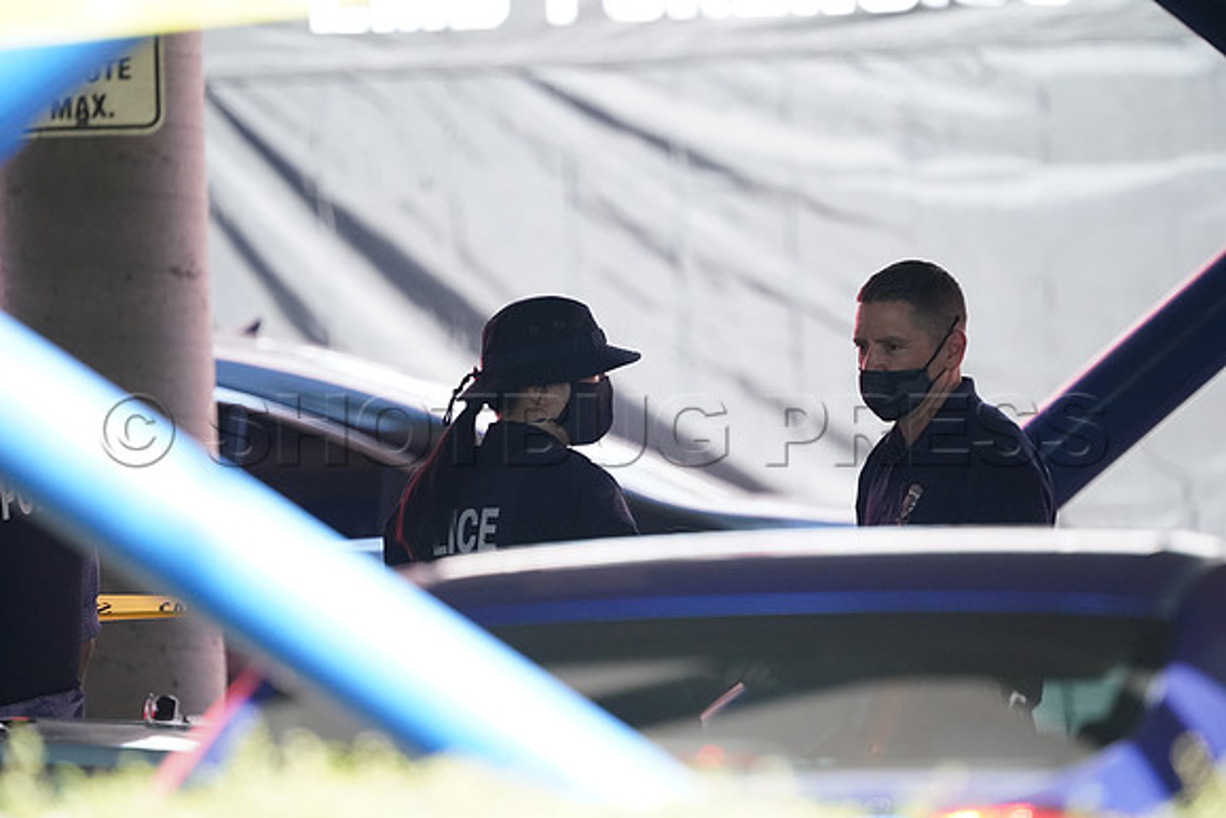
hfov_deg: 2.5
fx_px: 28612
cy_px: 409
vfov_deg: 1.6
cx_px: 613
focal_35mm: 840
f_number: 5.6
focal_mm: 840
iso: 5000
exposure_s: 1/1600
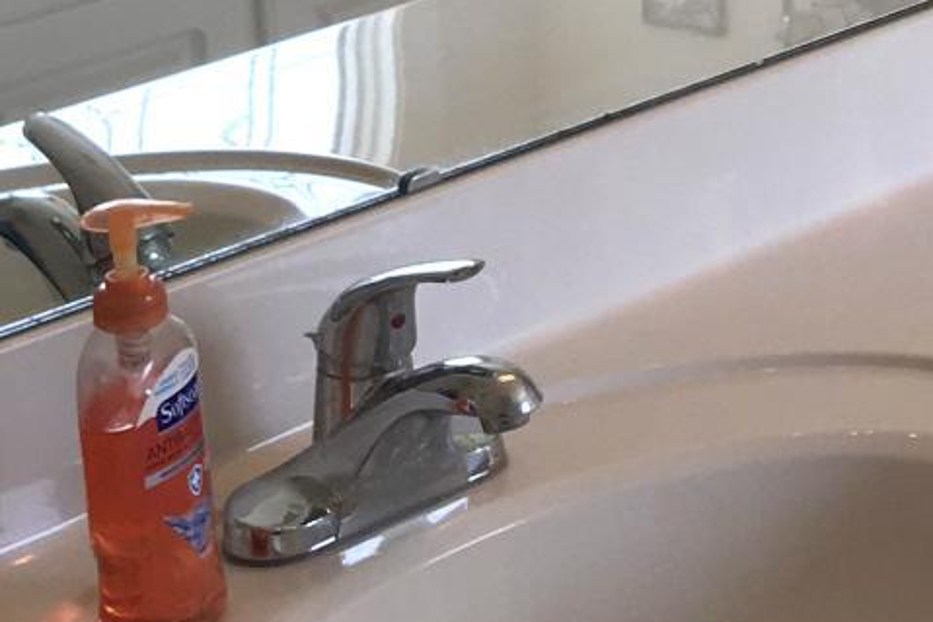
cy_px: -331
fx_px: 3264
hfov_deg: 15.8
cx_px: 1056
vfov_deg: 10.5
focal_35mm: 126
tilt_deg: -9.9
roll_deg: +1.3
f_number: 2.2
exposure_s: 1/182
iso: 25
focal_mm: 4.15
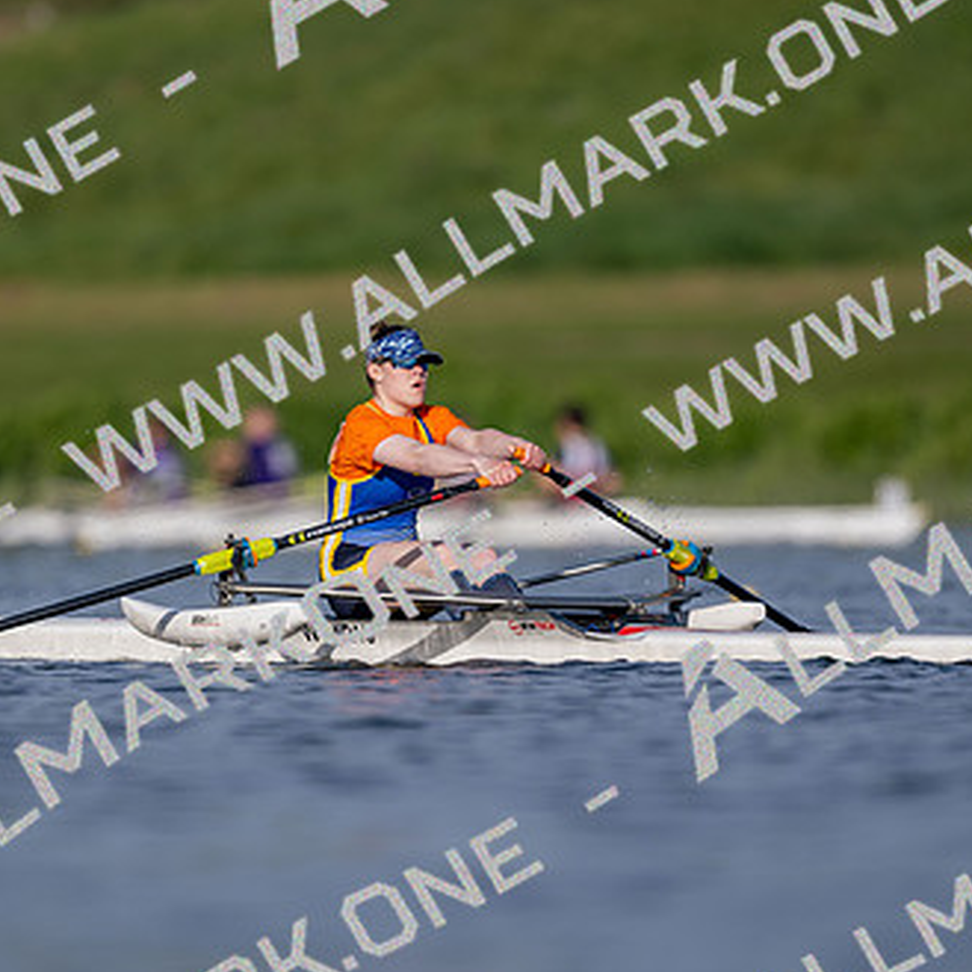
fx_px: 28591
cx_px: 428
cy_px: 501
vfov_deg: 1.9
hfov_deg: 1.9
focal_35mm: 900
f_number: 4
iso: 180
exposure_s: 1/2500
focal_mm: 600
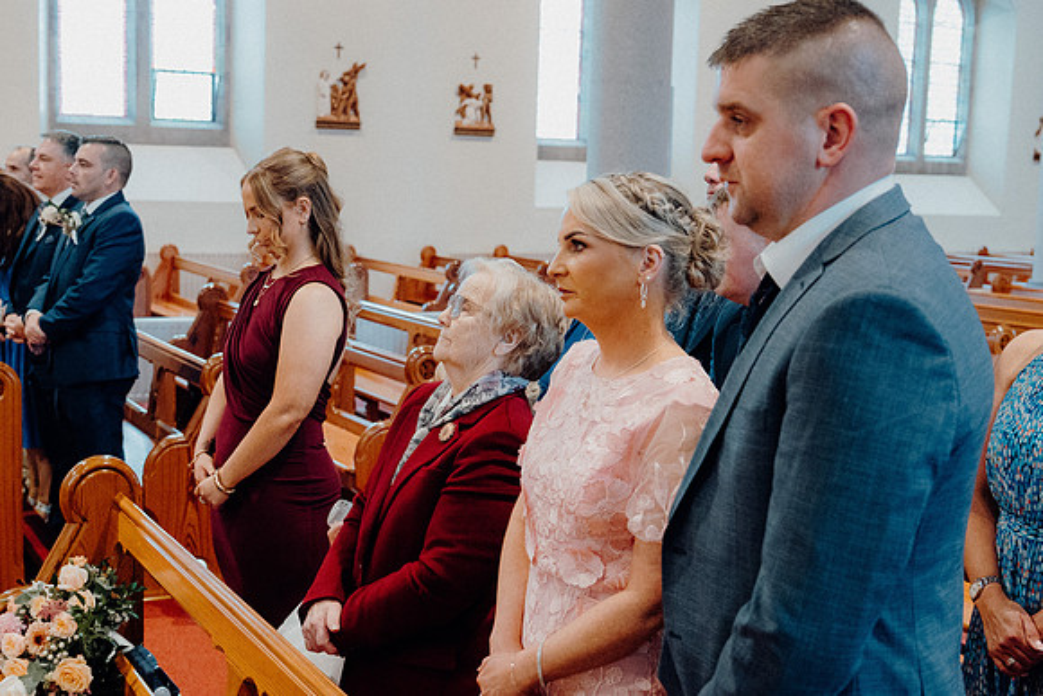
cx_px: 522
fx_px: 1333
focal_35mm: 46
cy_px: 348
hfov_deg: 42.7
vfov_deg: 29.3
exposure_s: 1/160
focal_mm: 31
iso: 3200
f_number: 3.5
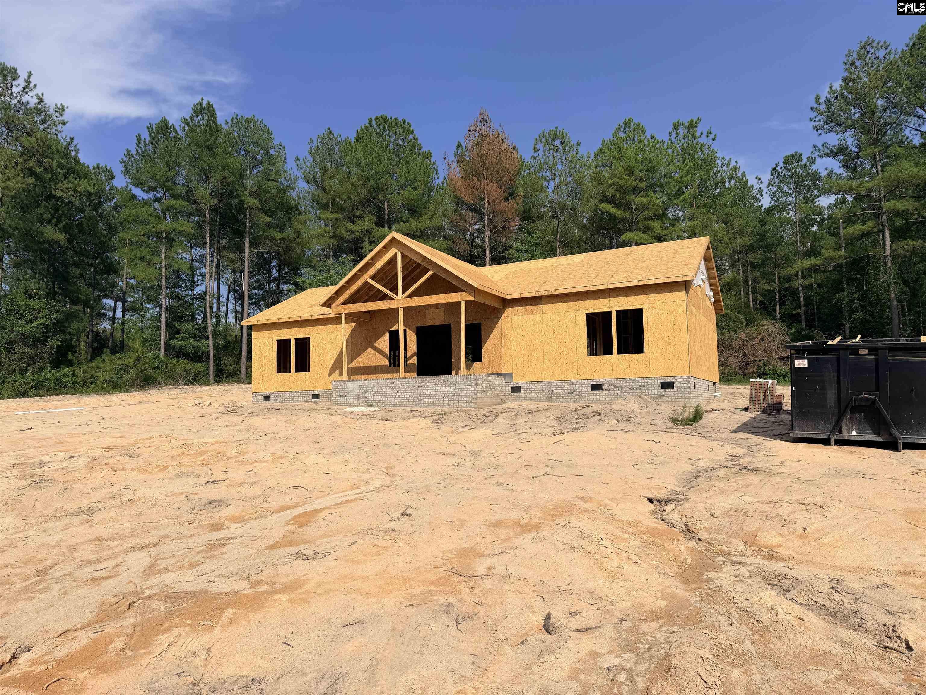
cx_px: 463
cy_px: 348
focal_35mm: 24
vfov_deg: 56.8
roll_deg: +1.0
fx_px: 642
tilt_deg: +5.2
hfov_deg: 71.6
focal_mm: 6.76
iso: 80
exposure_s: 1/8130
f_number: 1.78
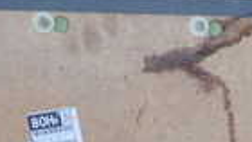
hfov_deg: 14.9
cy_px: 293
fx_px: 936
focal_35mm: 140
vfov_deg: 8.2
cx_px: 290
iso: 100
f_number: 2.3
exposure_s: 1/100
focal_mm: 5.4
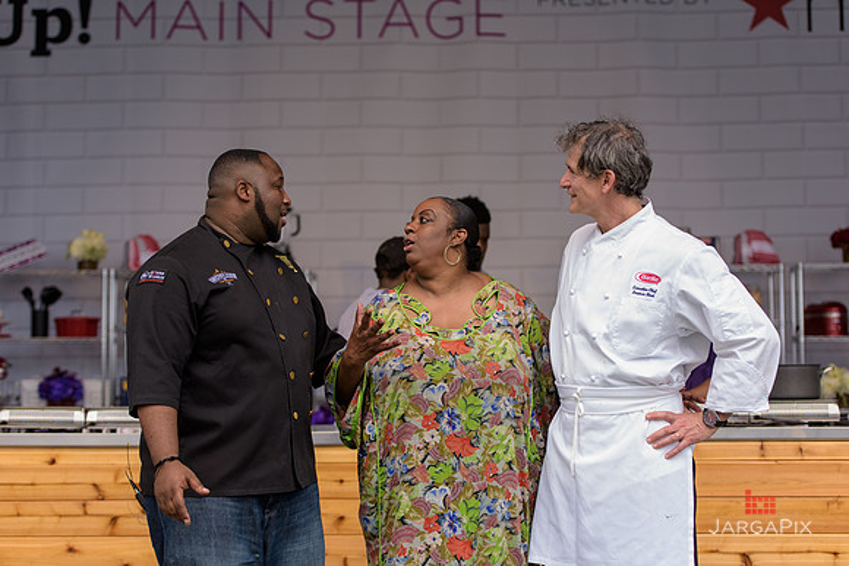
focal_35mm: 70
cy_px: 283
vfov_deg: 19.5
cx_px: 424
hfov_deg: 28.8
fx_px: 1651
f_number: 3.2
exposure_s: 1/800
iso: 250
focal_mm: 70
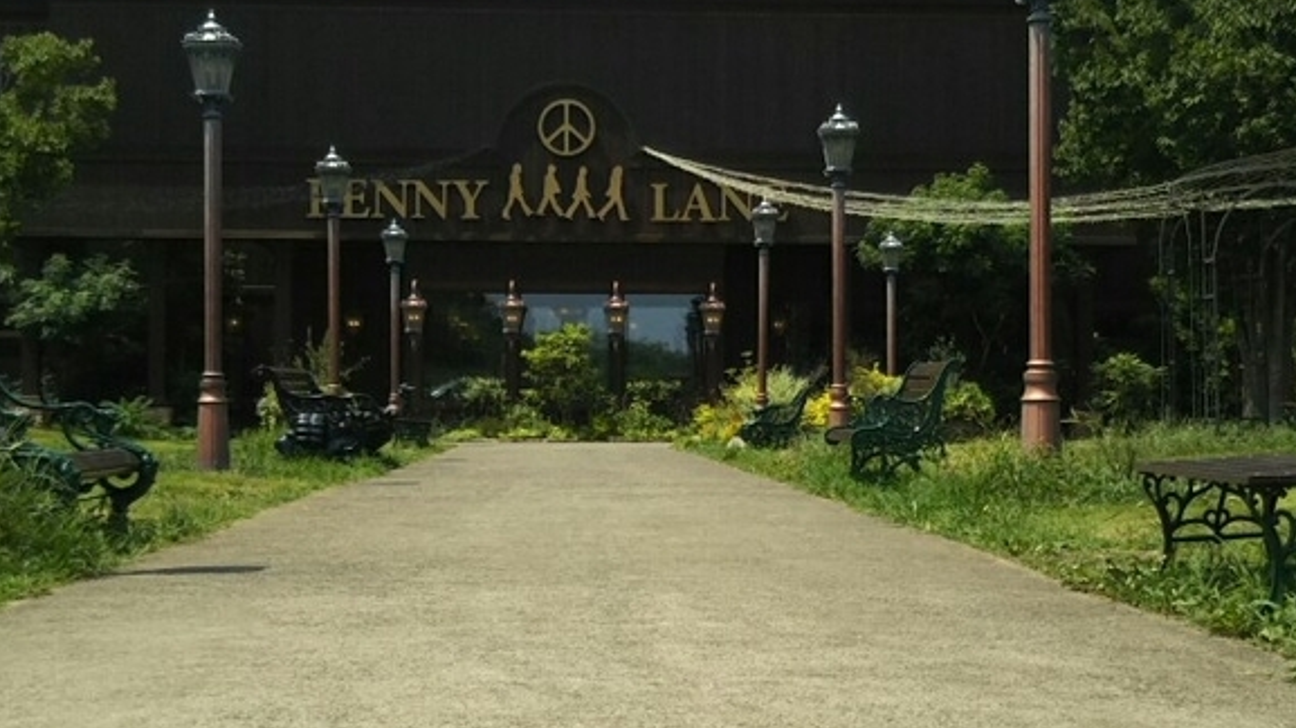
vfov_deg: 17.7
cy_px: 407
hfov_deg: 31.0
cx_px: 717
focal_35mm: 68
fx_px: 2336
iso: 25
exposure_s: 1/1187
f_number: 2.2
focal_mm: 4
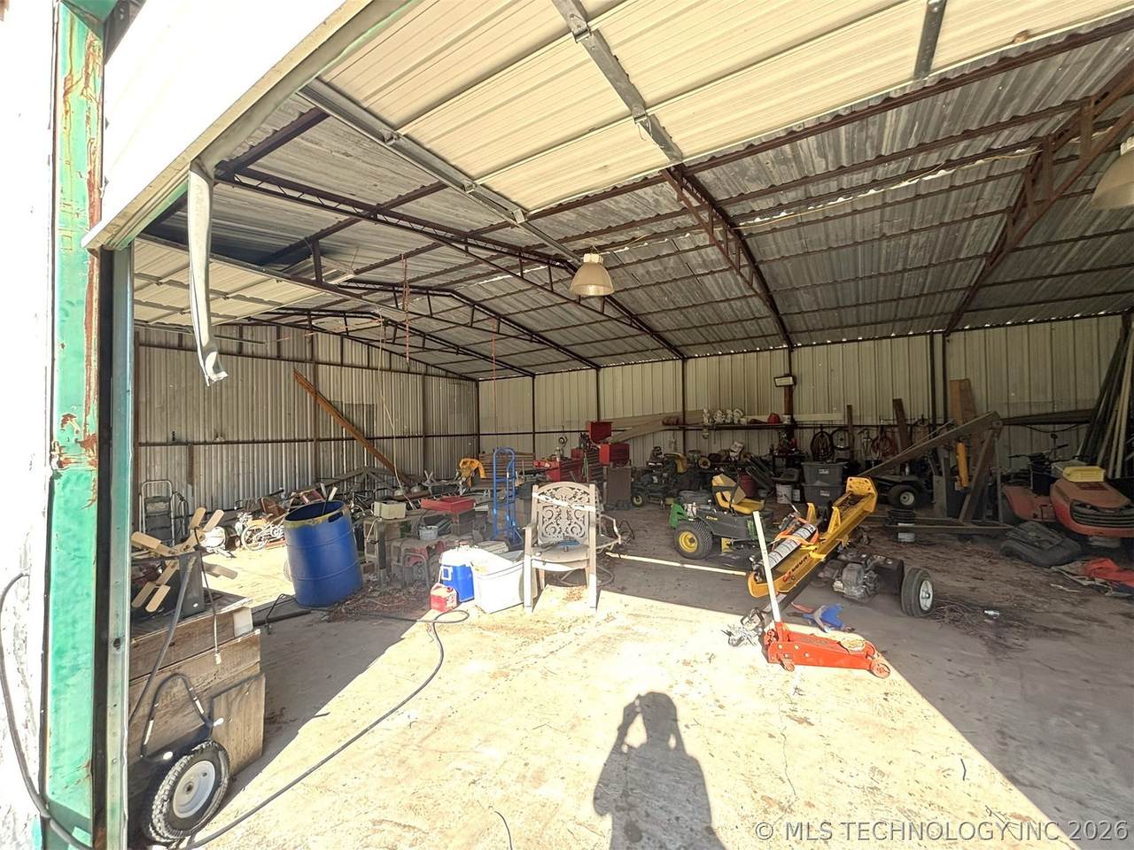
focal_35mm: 14
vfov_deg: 85.7
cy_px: 425
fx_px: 459
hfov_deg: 102.1
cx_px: 567
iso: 64
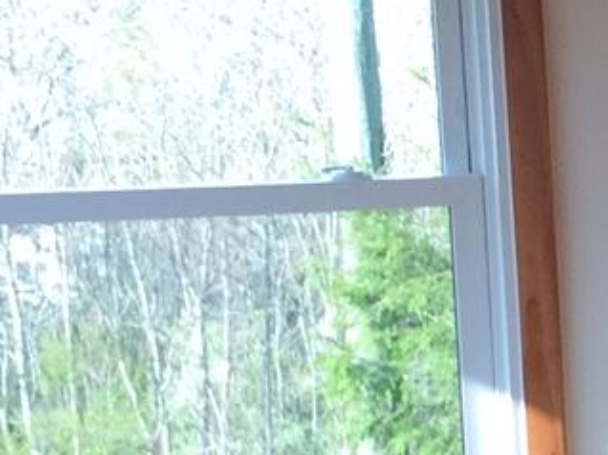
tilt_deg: -11.2
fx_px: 3282
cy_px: 465
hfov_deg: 9.3
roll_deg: +1.8
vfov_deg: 7.9
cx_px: 1530
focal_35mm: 187
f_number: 2.2
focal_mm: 4.15
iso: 40
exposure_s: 1/120
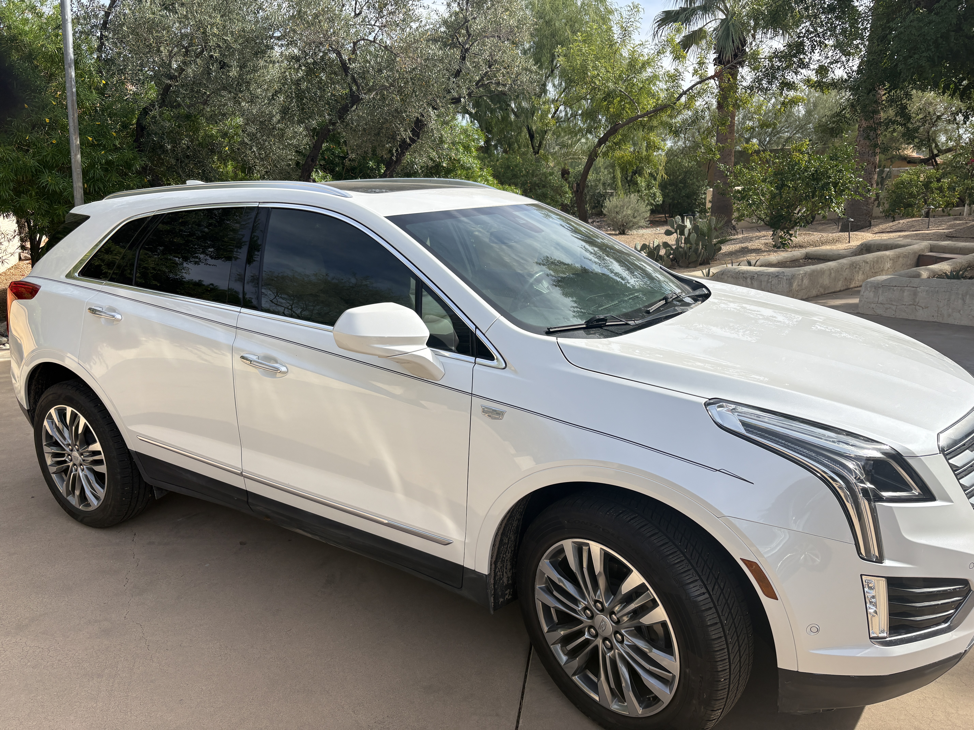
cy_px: 365
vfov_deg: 53.1
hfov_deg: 67.3
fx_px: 732
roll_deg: +2.6
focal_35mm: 26
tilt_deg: -16.6
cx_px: 487
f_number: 1.6
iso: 50
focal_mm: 5.96
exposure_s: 1/2538
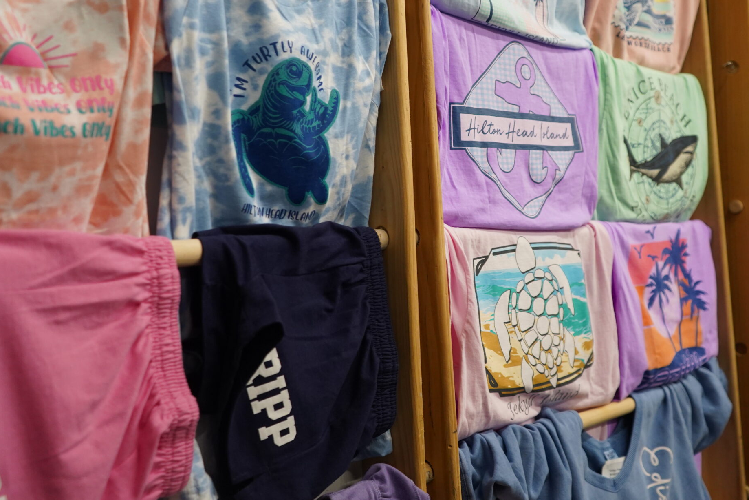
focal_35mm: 39
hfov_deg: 49.4
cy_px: 198
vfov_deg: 34.1
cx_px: 428
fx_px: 811
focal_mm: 28
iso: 2000
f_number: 3.5
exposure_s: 1/160
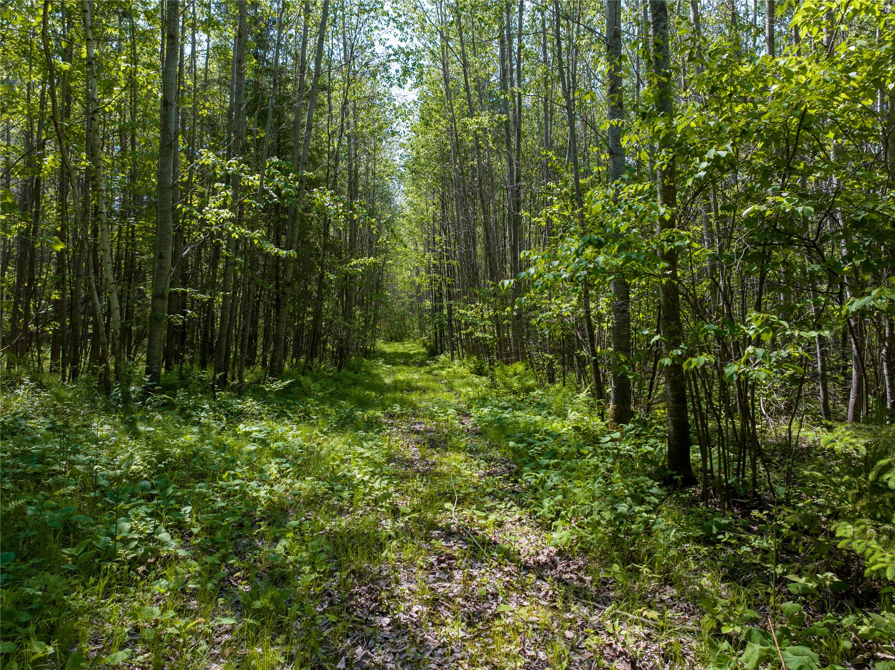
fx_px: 620
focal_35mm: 24
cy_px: 335
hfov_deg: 71.6
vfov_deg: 56.8
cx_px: 448
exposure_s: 1/500
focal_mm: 12.29
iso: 100
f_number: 2.8
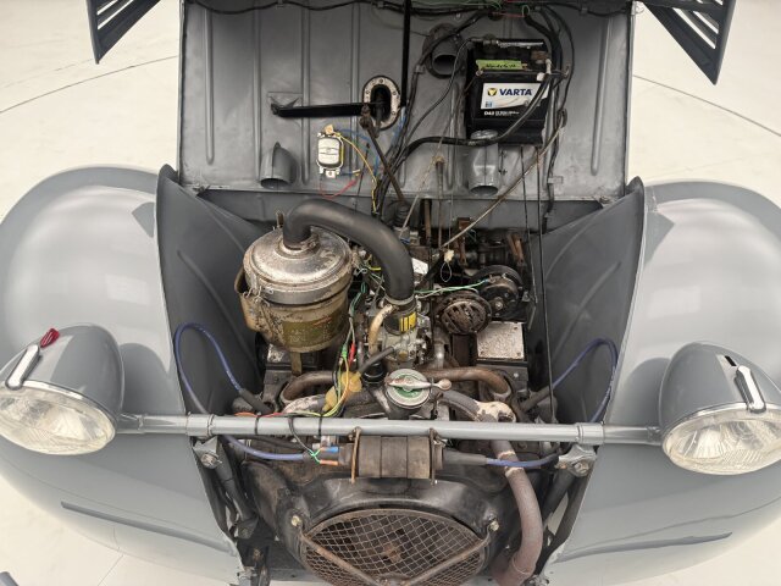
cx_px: 390
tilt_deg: -42.3
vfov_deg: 56.8
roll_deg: -0.5
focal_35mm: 24
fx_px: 541
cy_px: 293
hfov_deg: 71.6
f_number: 1.78
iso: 250
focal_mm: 6.76
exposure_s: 1/60
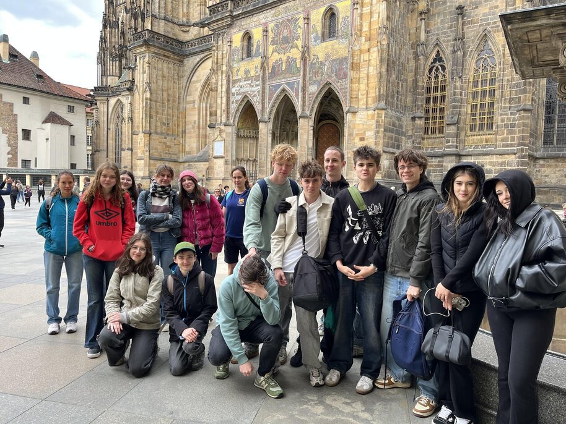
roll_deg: -1.9
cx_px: 283
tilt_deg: -3.3
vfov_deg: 53.1
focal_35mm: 26
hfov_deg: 67.3
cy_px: 212
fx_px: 425
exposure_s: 1/215
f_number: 1.6
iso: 40
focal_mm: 5.1
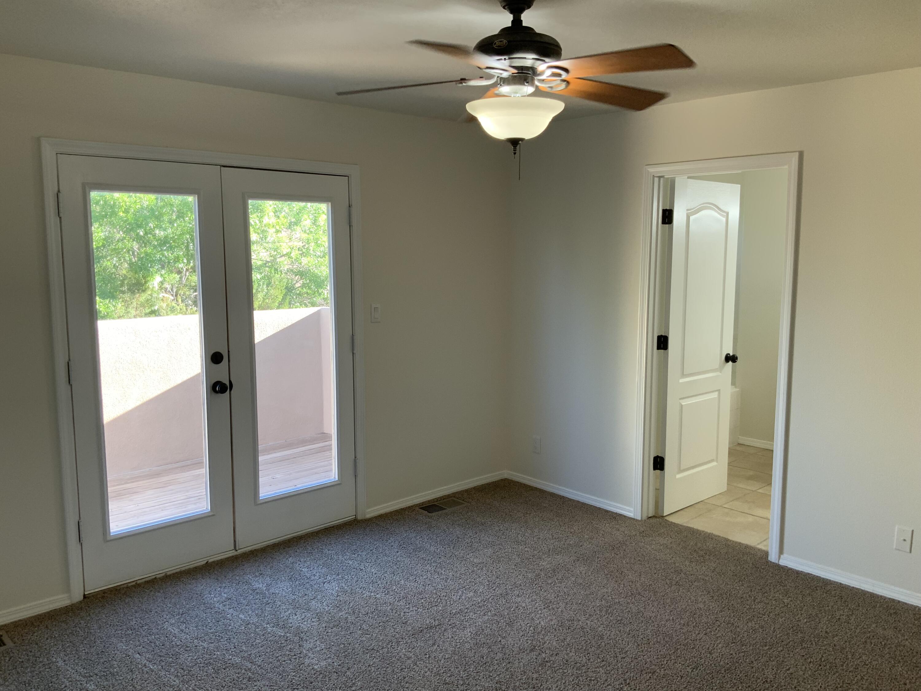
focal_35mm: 29
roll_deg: +0.4
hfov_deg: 61.7
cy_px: 346
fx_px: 772
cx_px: 460
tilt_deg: -7.8
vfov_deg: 48.2
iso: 40
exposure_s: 1/60
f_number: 1.8
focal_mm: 3
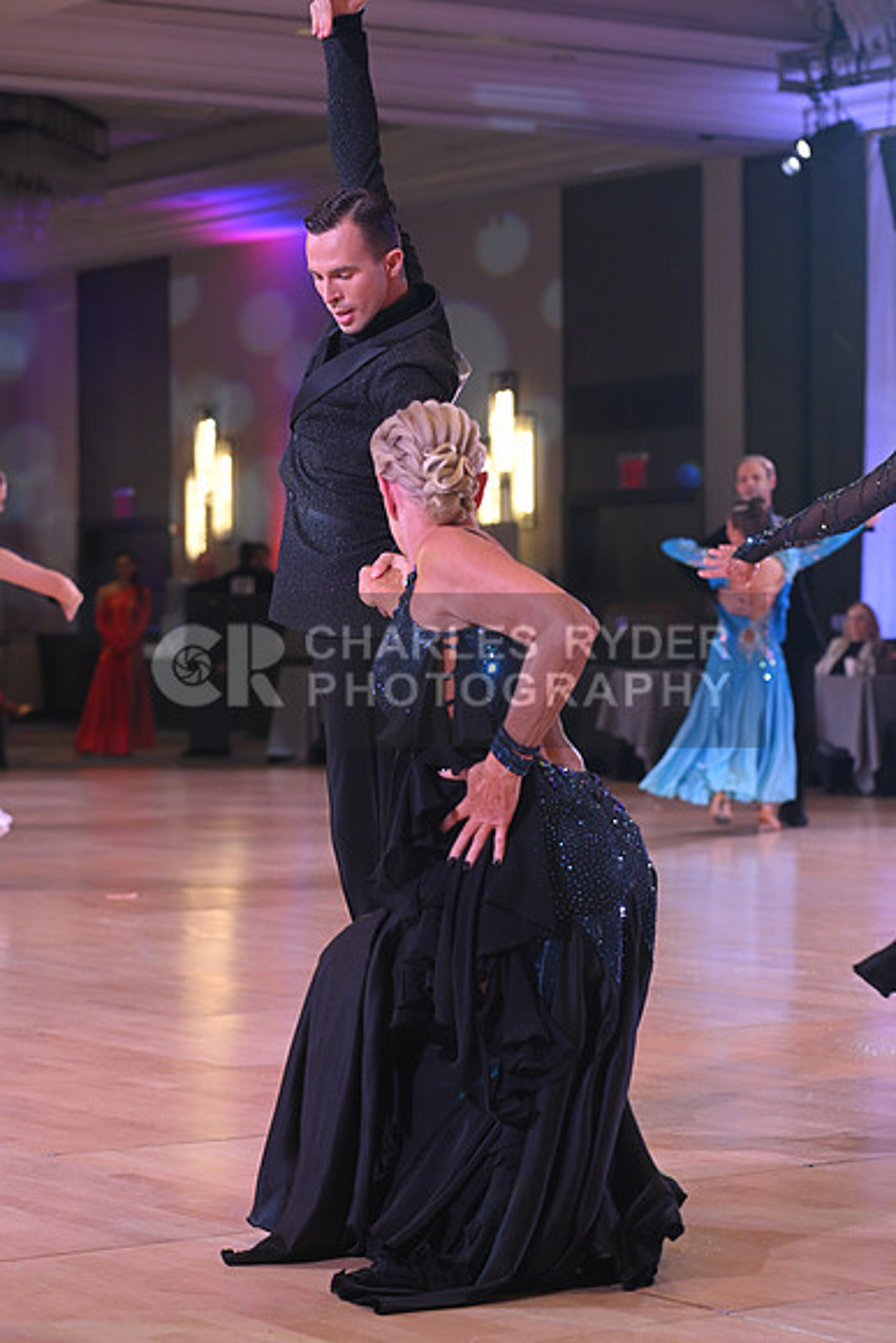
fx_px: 3544
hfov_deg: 14.4
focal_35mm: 95
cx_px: 448
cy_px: 672
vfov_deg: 21.5
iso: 2000
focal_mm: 95
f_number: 5
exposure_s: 1/250
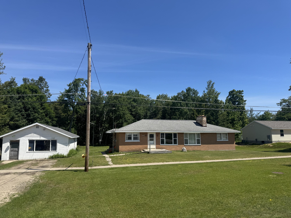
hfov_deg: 71.6
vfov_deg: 56.8
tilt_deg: +7.5
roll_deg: +1.0
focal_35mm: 24
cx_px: 146
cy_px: 109
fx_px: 202
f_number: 1.78
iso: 80
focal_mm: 6.76
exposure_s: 1/4310
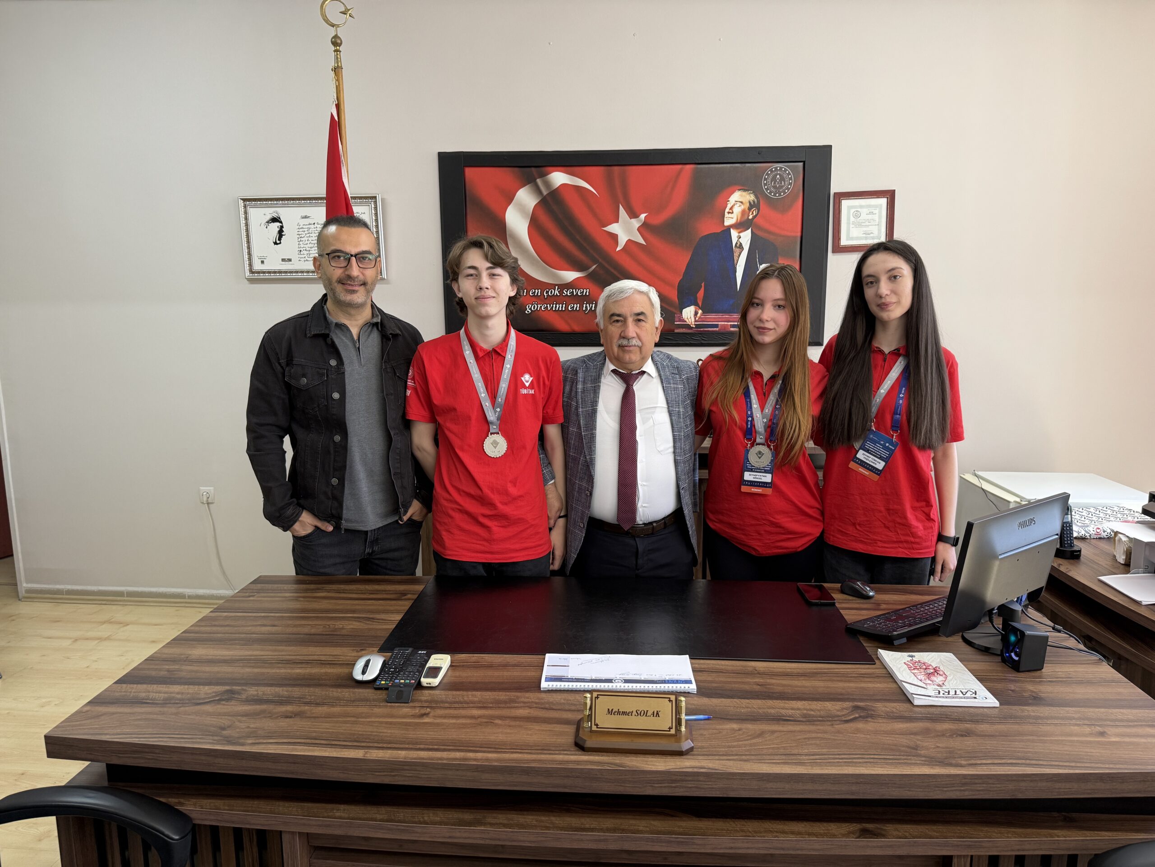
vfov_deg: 56.8
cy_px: 434
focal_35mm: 24
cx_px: 578
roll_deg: +0.0
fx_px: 801
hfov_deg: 71.6
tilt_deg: -9.1
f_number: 1.78
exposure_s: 1/121
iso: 160
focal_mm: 6.76
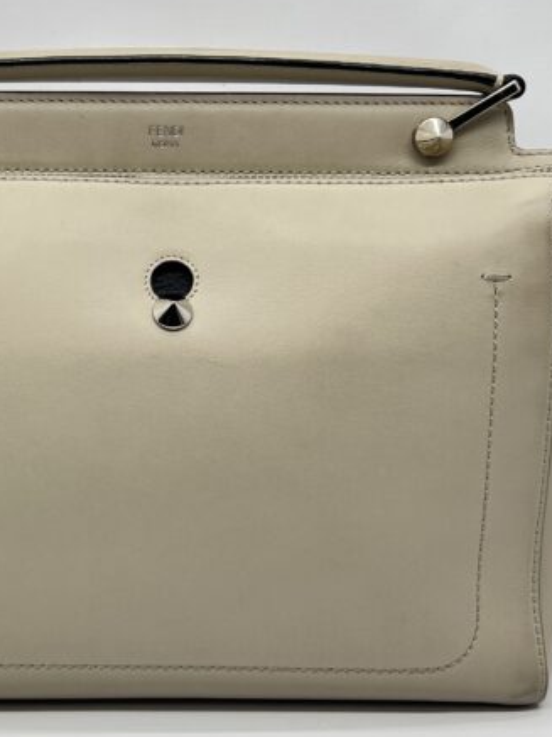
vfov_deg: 31.7
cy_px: 409
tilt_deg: -14.2
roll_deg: -0.1
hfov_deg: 23.8
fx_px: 1297
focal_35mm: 61
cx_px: 155
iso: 40
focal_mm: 5.7
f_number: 1.5
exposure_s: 1/154
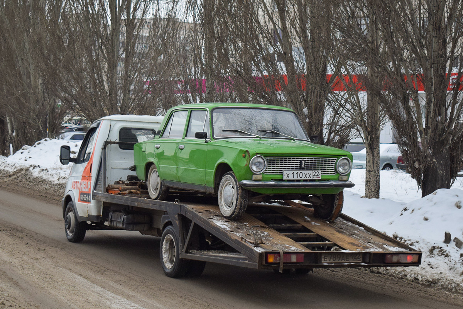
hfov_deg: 33.4
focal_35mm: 60
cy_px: 154
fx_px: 772
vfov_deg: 22.6
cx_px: 232
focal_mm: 40
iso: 800
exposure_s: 1/800
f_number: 5.6
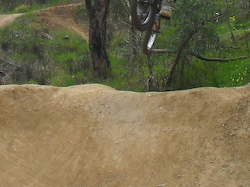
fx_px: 831
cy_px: -34
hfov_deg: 17.0
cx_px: 58
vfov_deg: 12.6
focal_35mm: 115
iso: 100
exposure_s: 1/90
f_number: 8.4
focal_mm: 6.3
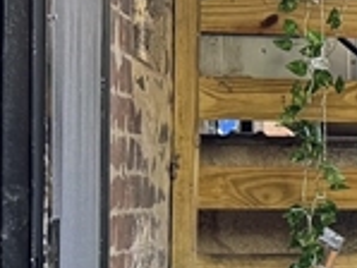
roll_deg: -0.6
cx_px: 1045
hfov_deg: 9.5
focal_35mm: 165
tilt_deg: -1.7
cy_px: 191
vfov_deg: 9.0
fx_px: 1703
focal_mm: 6.76
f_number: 1.78
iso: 200
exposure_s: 1/99
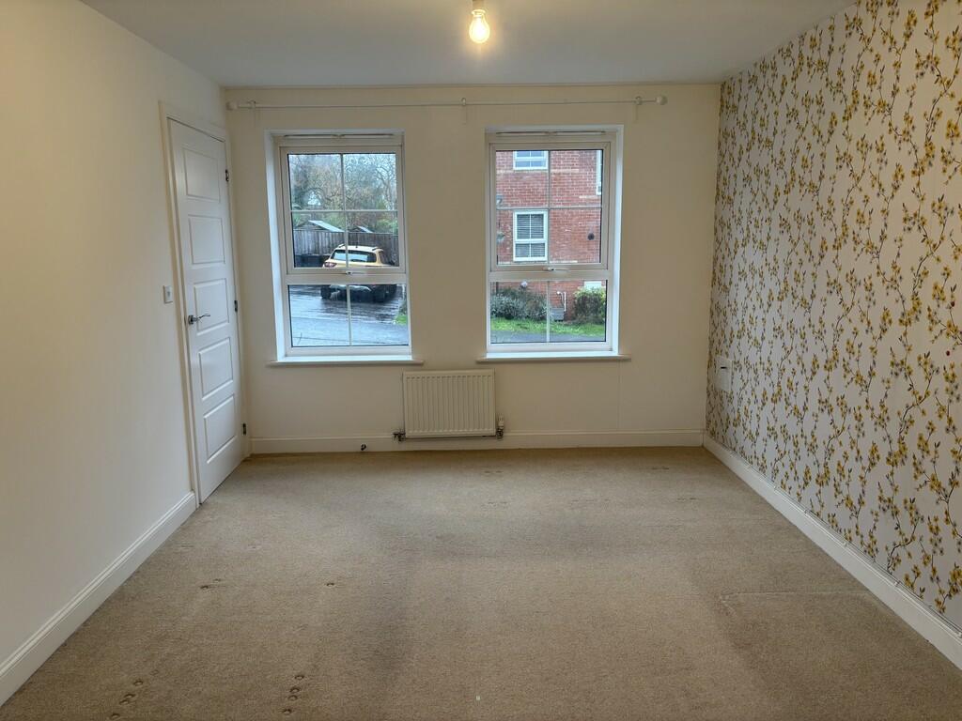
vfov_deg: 53.1
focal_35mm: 26
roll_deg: +0.8
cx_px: 481
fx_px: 723
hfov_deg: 67.3
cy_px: 360
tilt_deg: -10.7
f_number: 1.6
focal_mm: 5.96
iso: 100
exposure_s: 1/100
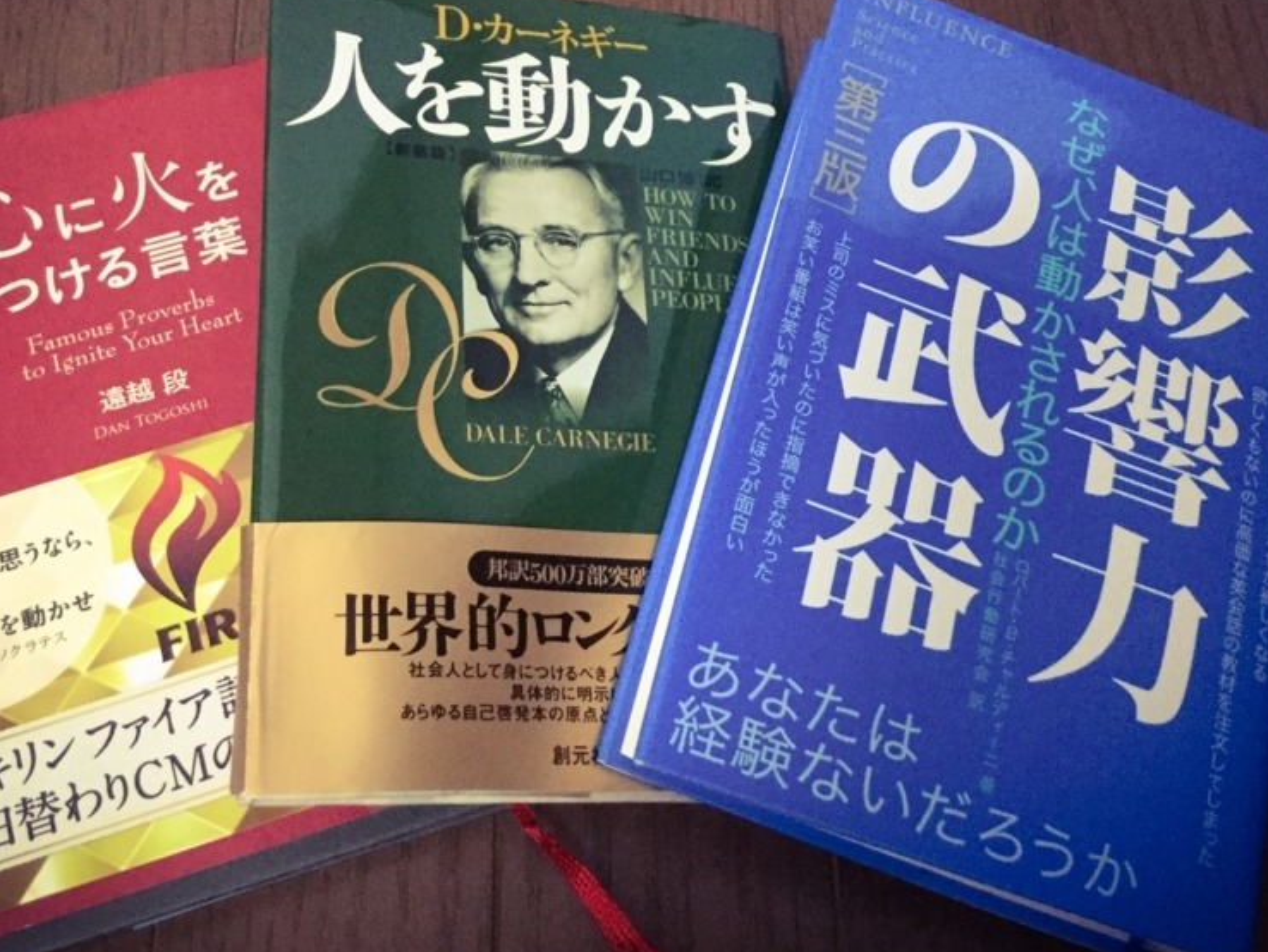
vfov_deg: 33.5
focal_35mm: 43
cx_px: 603
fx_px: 1576
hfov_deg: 43.8
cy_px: 361
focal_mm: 3.3
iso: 250
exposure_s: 1/30
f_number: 2.4
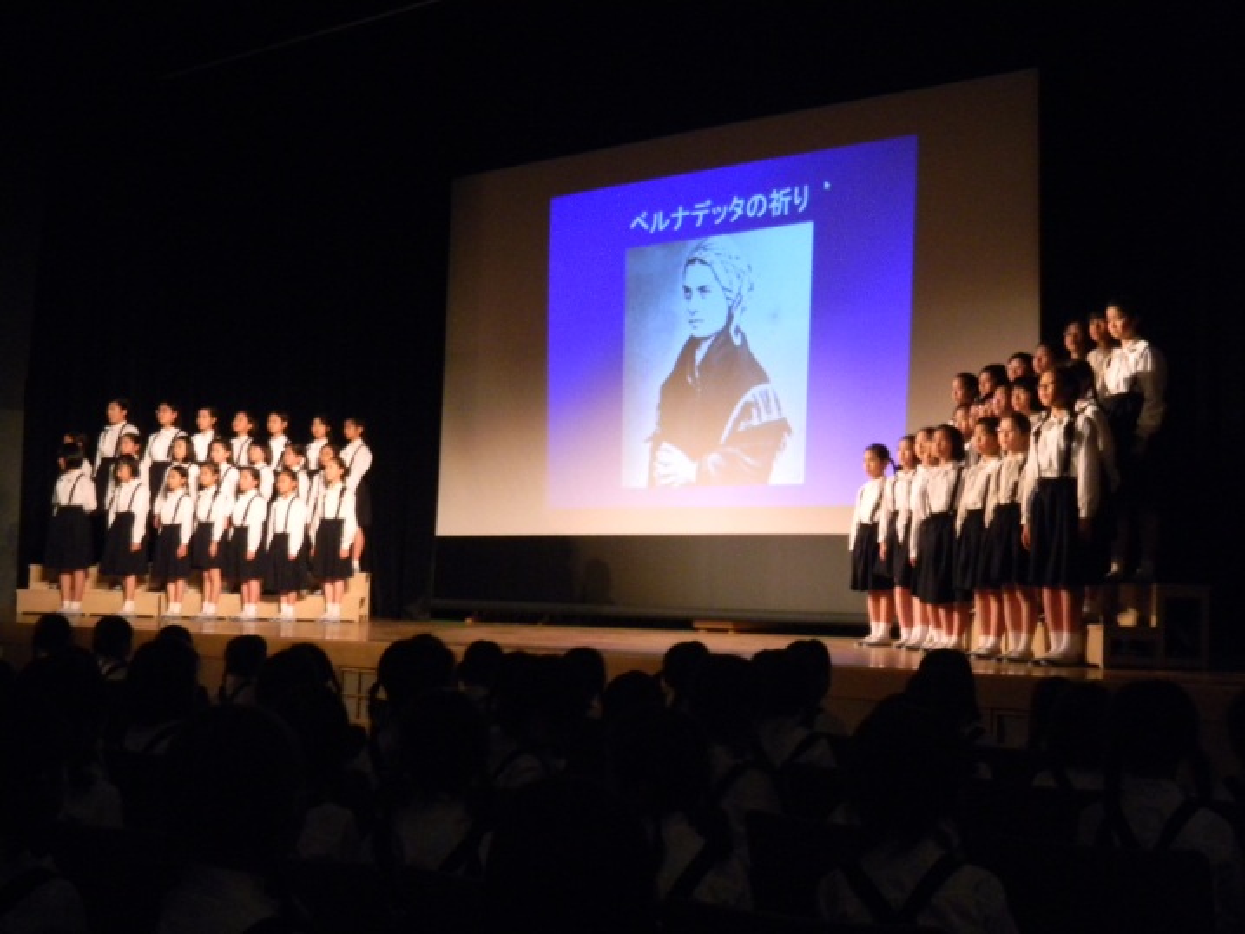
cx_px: 622
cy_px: 467
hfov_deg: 41.2
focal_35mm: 46
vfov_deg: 31.5
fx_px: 1655
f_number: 4.1
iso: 400
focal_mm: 8.3
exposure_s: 1/13.6
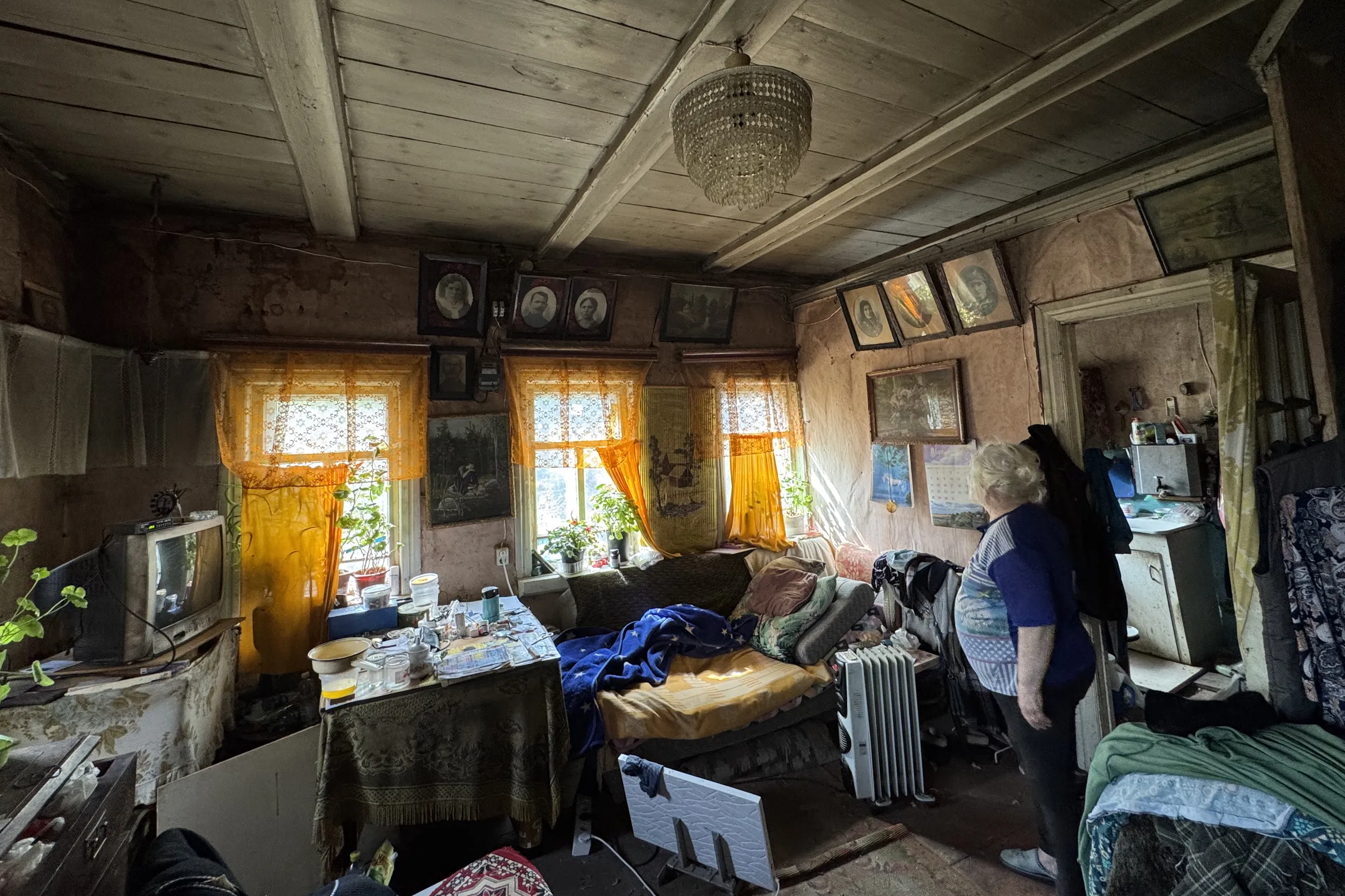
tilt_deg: +5.5
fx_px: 560
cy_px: 387
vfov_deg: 76.9
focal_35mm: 15
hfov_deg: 100.4
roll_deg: +2.1
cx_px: 654
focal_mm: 2.22
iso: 250
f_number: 2.2
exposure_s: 1/50
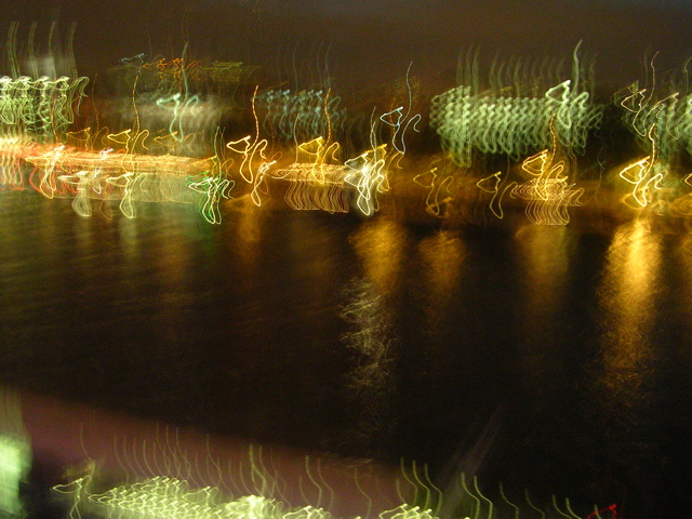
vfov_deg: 37.7
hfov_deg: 49.0
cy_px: 260
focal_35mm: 38
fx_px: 760
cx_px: 346
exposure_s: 1.5
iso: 200
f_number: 2.8
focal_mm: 5.8
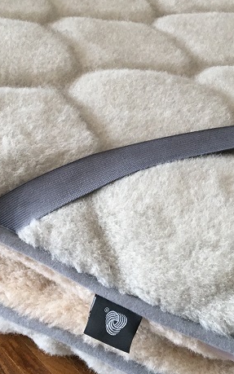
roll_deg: -0.8
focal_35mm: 67
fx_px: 683
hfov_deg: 19.4
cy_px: 143
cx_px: 122
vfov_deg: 30.5
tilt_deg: -33.3
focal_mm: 4.15
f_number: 2.2
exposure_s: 1/33
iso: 50
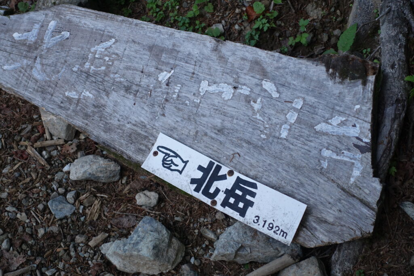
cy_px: 138
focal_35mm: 70
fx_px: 805
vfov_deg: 19.5
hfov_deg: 28.8
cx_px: 207
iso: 320
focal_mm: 25.7
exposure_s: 1/80
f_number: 2.8
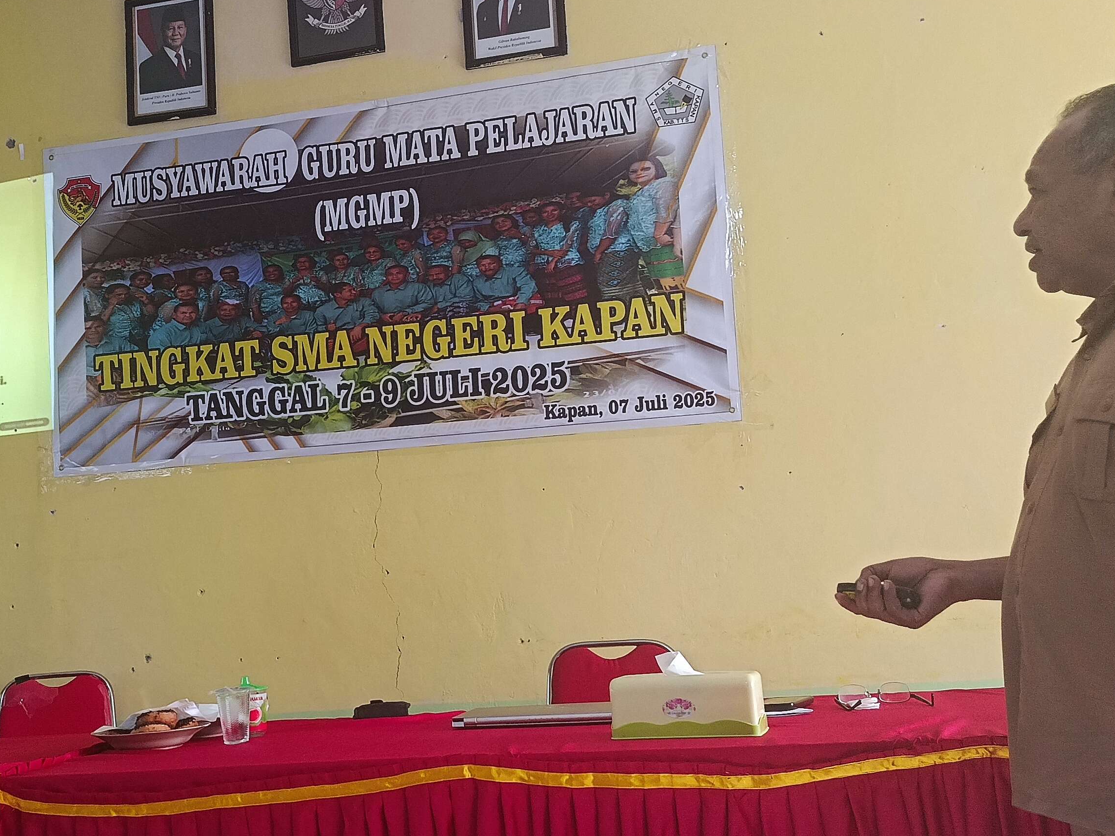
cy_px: 476
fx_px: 1353
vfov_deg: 34.3
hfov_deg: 44.2
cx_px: 379
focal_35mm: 42
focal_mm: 5.24
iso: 558
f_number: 1.7
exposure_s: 1/100
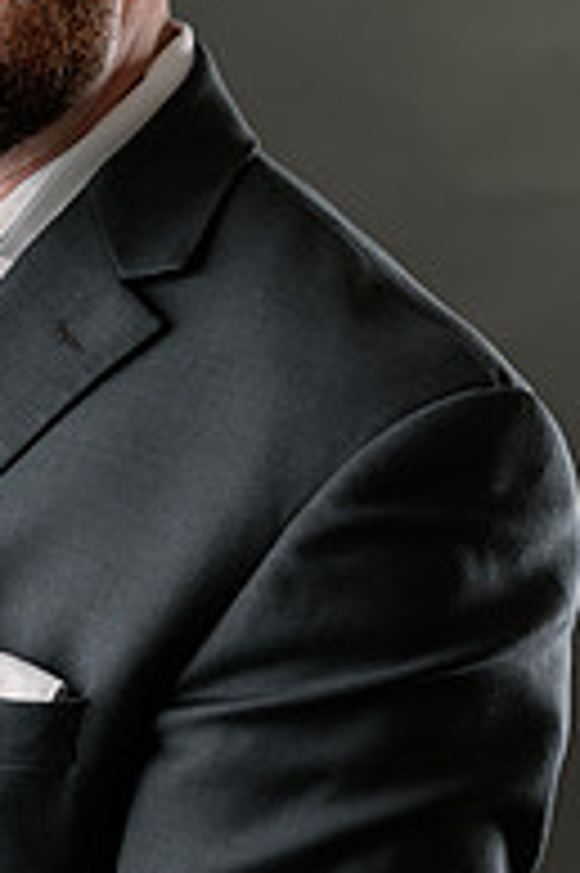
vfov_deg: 17.6
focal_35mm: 116
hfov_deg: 11.7
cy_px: 261
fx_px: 2808
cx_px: 2
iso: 100
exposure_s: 1/200
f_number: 5
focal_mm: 50
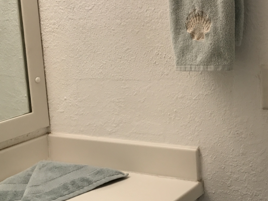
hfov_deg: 27.8
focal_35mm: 67
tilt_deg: -6.1
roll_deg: +1.7
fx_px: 519
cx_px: 245
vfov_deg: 21.8
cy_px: 52
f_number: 1.8
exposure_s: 1/60
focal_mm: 3.99
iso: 25
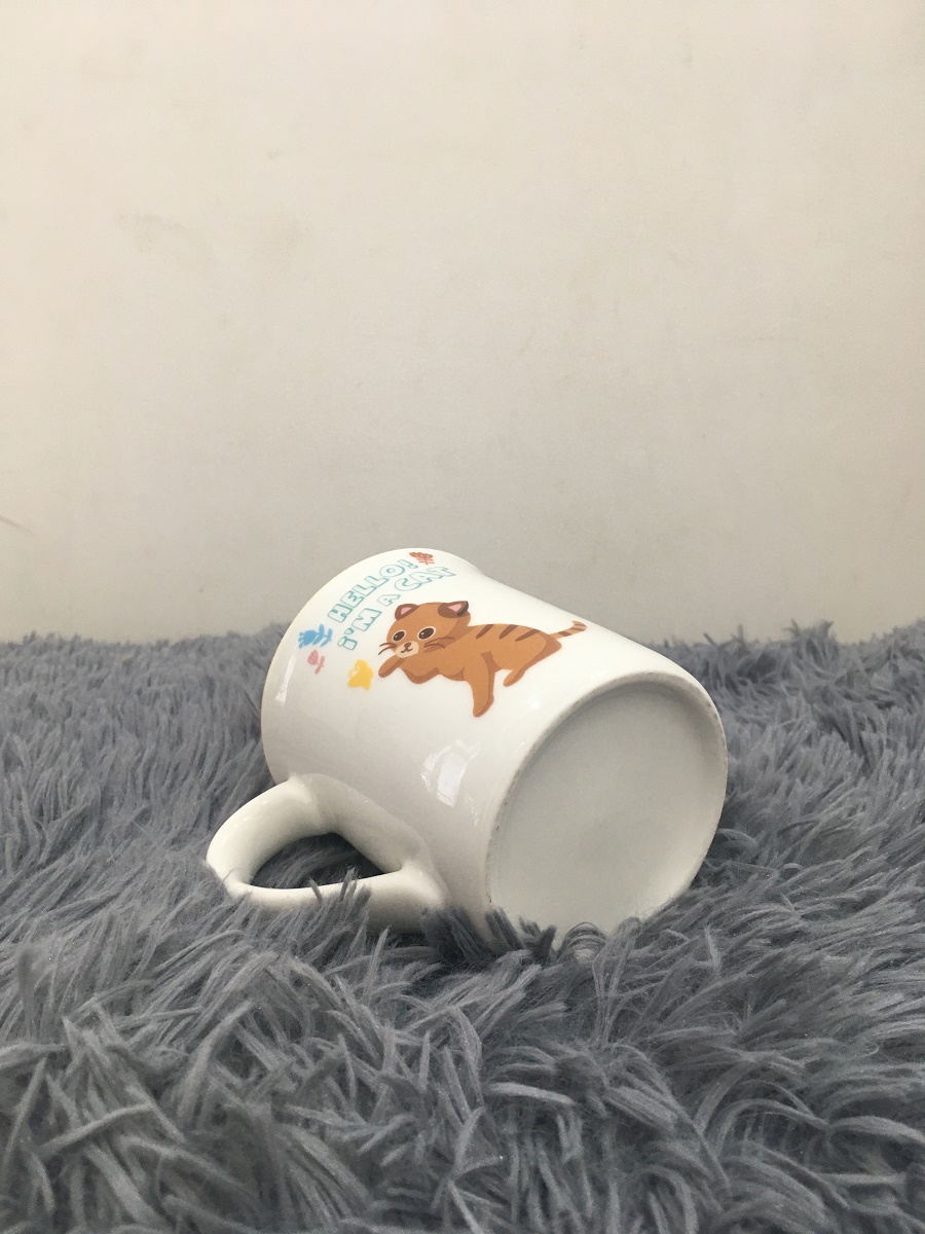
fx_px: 1033
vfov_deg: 61.7
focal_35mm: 29
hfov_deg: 48.2
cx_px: 462
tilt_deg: -14.0
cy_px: 617
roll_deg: +0.1
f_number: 2.2
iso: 50
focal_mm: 4.15
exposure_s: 1/33
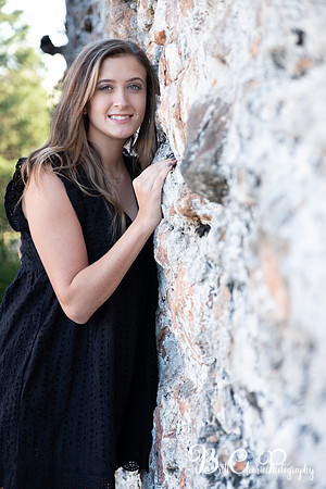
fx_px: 1127
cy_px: 244
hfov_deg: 16.5
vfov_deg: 24.5
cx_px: 163
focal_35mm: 83
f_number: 2.8
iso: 400
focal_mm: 55
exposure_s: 1/250
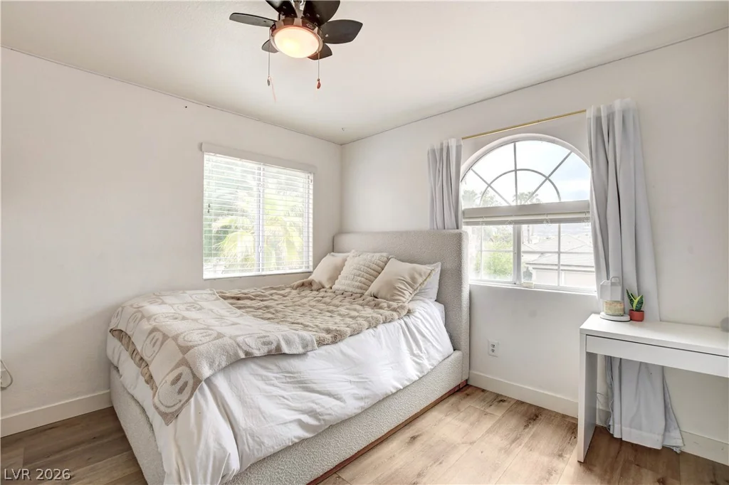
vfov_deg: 77.3
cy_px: 242
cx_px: 364
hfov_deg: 100.4
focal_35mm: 15
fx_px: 304
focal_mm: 10
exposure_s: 1/200
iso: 400
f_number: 9
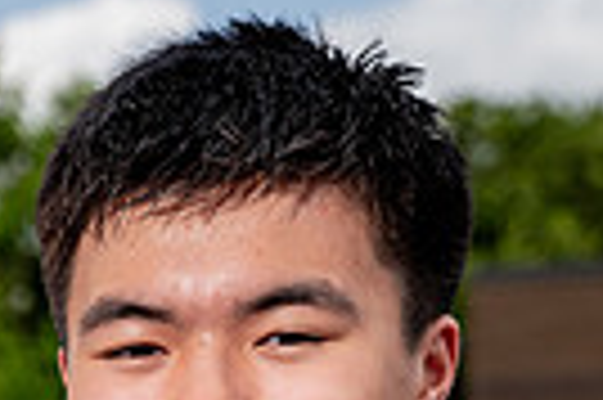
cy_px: 948
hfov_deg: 12.7
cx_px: 104
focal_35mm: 161
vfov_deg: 7.9
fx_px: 2693
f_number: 4
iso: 100
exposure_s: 1/1250
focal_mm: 48
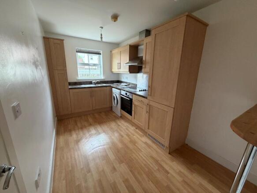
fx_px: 104
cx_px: 128
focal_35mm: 14
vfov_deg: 85.7
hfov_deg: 102.1
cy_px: 96
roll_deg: -1.4
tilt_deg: -14.0
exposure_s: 1/73
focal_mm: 2.22
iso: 320
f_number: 2.2
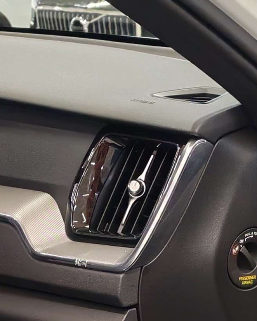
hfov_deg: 10.6
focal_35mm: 145
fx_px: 1378
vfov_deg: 12.7
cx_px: 14
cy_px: 473
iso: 640
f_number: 1.9
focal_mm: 6.12
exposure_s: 1/100
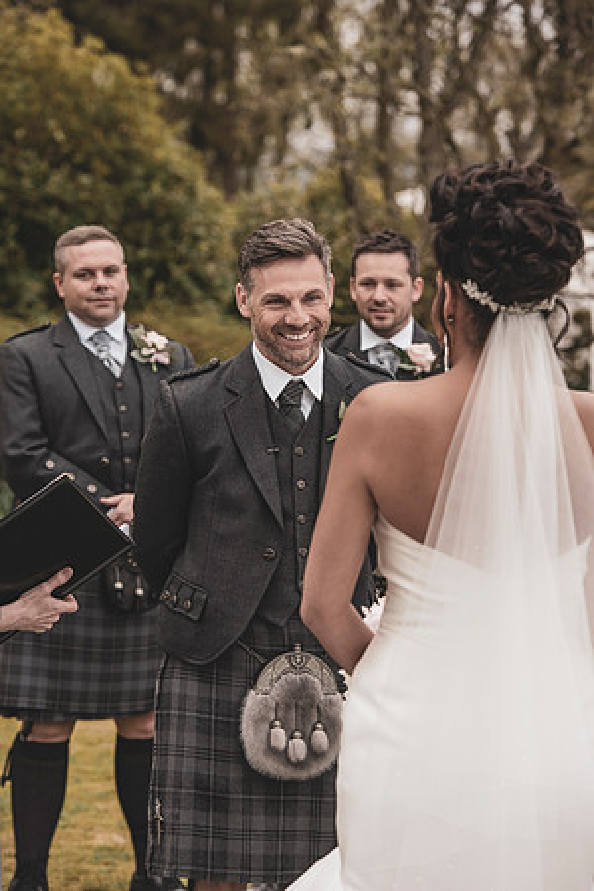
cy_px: 446
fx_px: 3341
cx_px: 297
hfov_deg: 10.2
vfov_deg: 15.2
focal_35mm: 135
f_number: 5.6
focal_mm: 135
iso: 250
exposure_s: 1/320
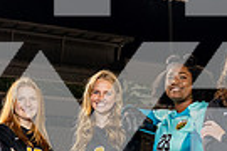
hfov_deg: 14.4
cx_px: 142
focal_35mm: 142
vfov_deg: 9.6
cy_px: 143
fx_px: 895
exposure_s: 1/250
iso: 800
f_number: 5.6
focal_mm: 32
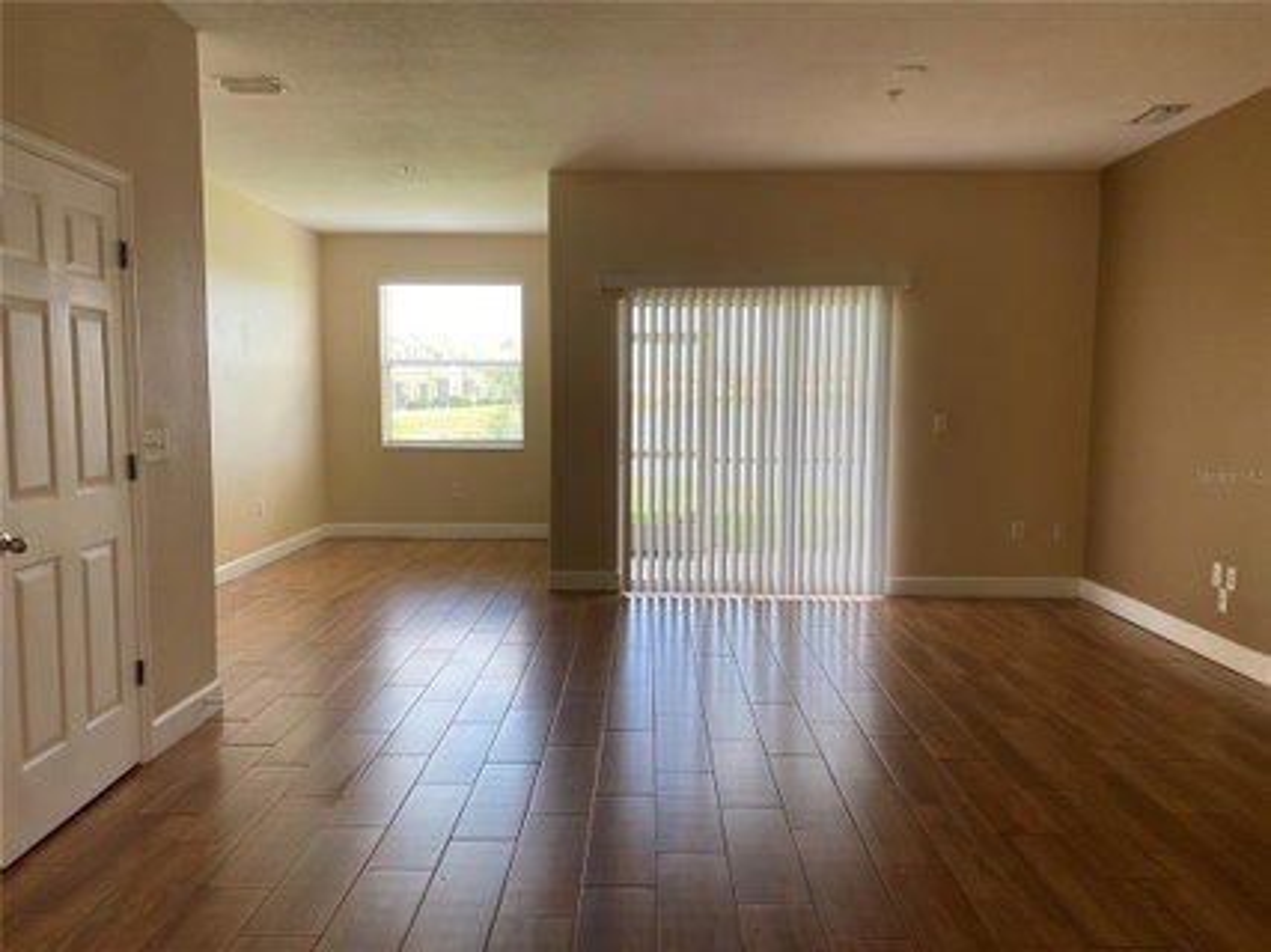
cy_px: 476
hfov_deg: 67.3
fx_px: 954
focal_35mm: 26
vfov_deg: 53.0
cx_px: 636
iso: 80
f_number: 1.8
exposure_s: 1/122
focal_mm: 4.25
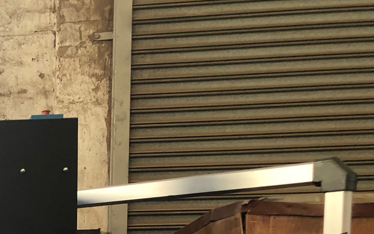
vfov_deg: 13.0
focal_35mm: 94
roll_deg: -1.7
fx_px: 958
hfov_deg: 19.3
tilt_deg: -2.8
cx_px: -187
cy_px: 381
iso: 25
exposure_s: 1/40
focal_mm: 3.99
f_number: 1.8
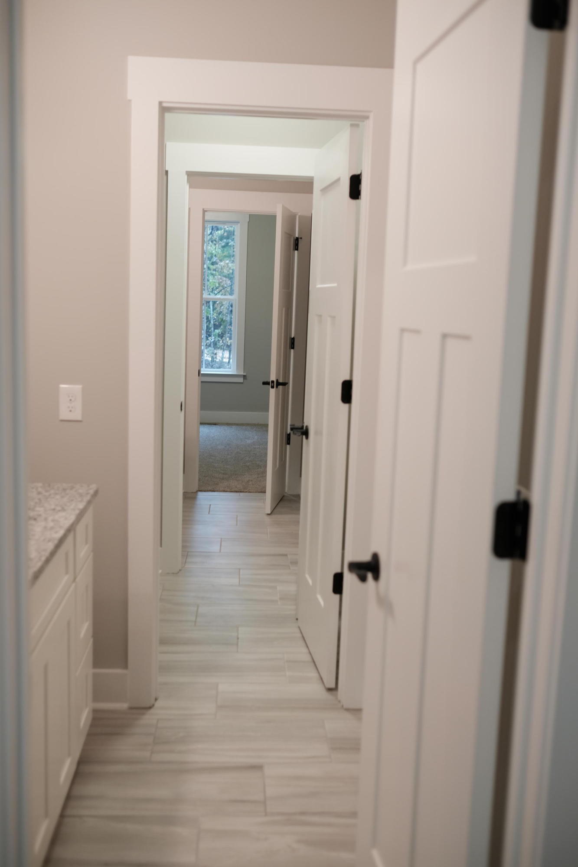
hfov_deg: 37.8
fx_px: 843
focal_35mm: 35
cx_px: 289
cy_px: 434
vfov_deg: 54.4
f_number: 2
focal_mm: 23
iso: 320
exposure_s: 1/60
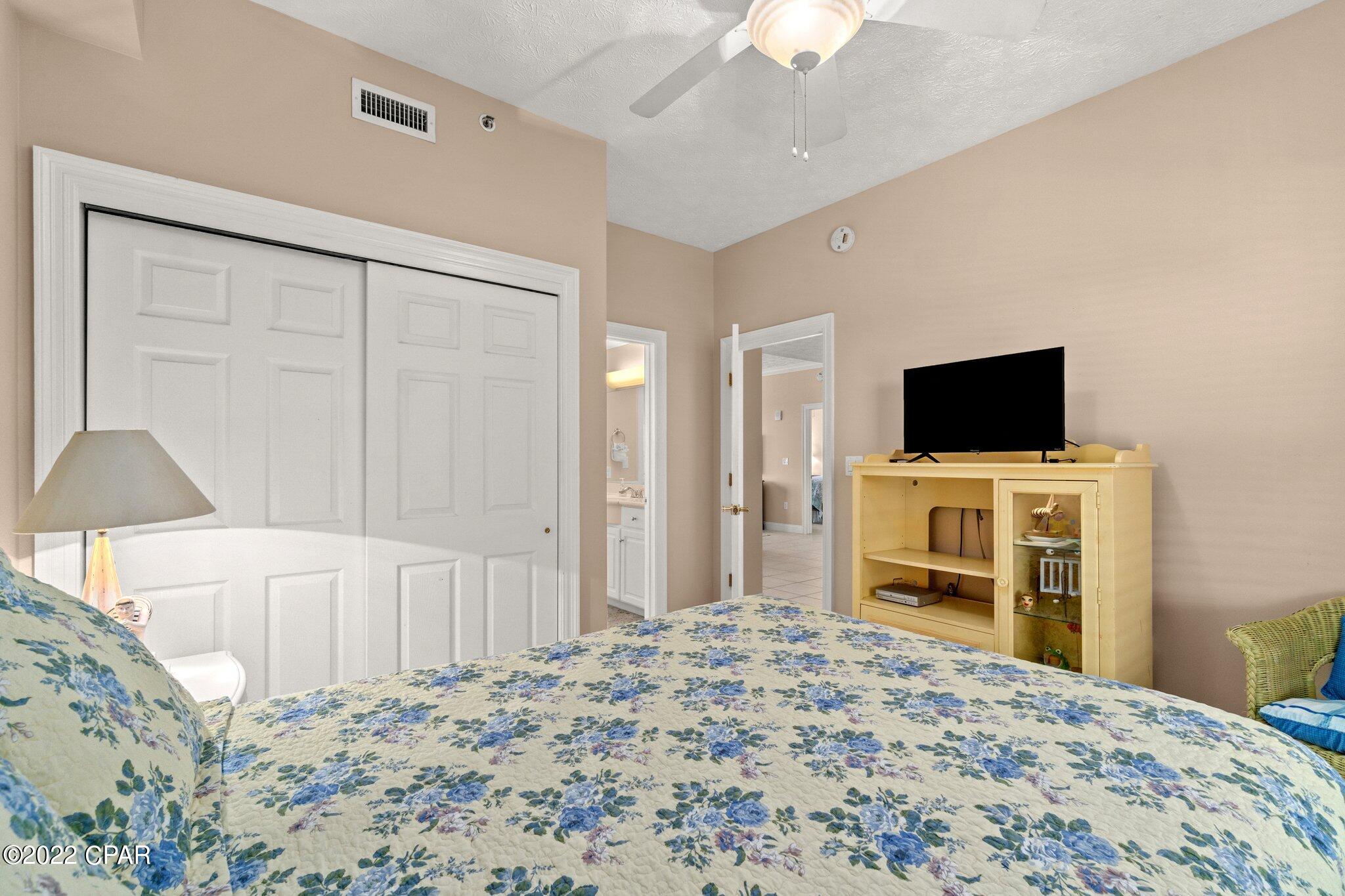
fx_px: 560
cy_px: 448
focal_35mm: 15
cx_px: 672
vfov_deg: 77.3
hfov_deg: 100.4
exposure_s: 1/2
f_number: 8
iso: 800
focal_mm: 10
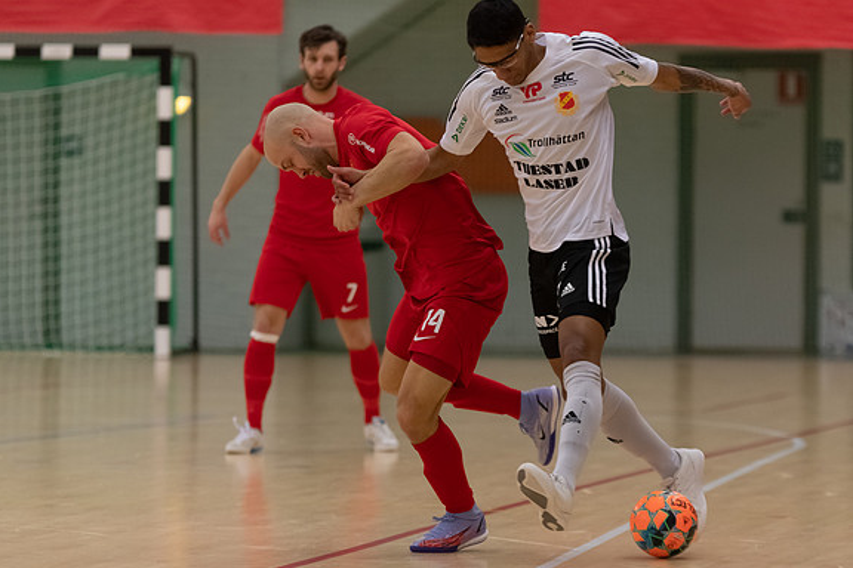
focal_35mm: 266
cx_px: 484
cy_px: 313
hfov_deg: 7.7
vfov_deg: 5.2
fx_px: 6302
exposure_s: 1/800
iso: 900
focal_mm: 150
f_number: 2.8
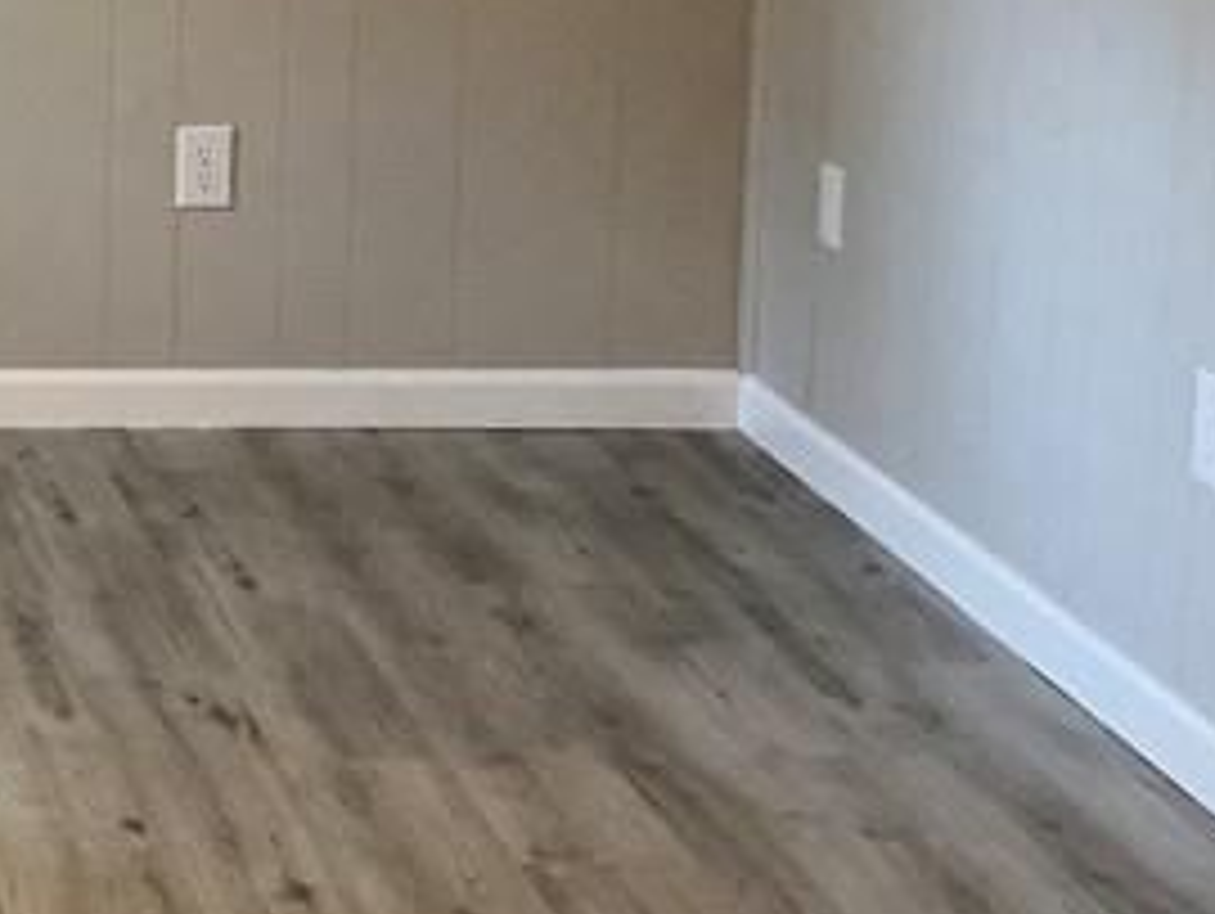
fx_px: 3724
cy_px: 122
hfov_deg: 16.8
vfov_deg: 13.9
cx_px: -630
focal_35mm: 106
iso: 200
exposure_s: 1/40
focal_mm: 3
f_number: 1.8
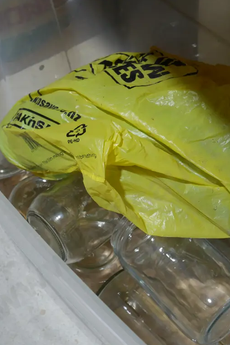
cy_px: 172
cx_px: 180
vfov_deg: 33.9
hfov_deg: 22.7
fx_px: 565
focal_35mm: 59
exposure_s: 1/60
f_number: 4.6
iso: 320
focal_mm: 21
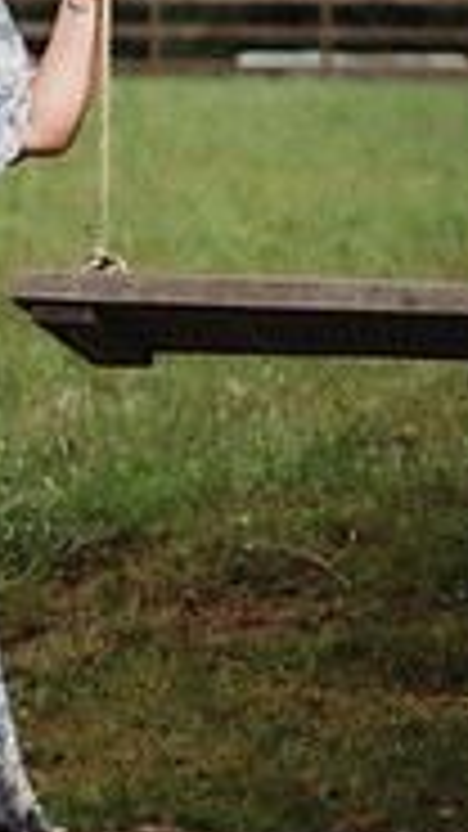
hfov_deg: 3.7
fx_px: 7085
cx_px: -731
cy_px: 68
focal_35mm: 321
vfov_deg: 6.7
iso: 100
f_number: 2.8
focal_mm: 90
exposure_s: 1/125
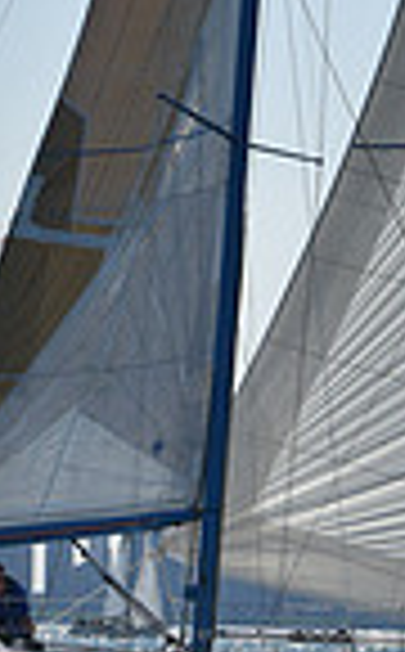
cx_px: 214
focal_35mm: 286
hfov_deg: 4.6
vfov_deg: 7.2
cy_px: -360
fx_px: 5076
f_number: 9
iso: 250
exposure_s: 1/1600
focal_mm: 70
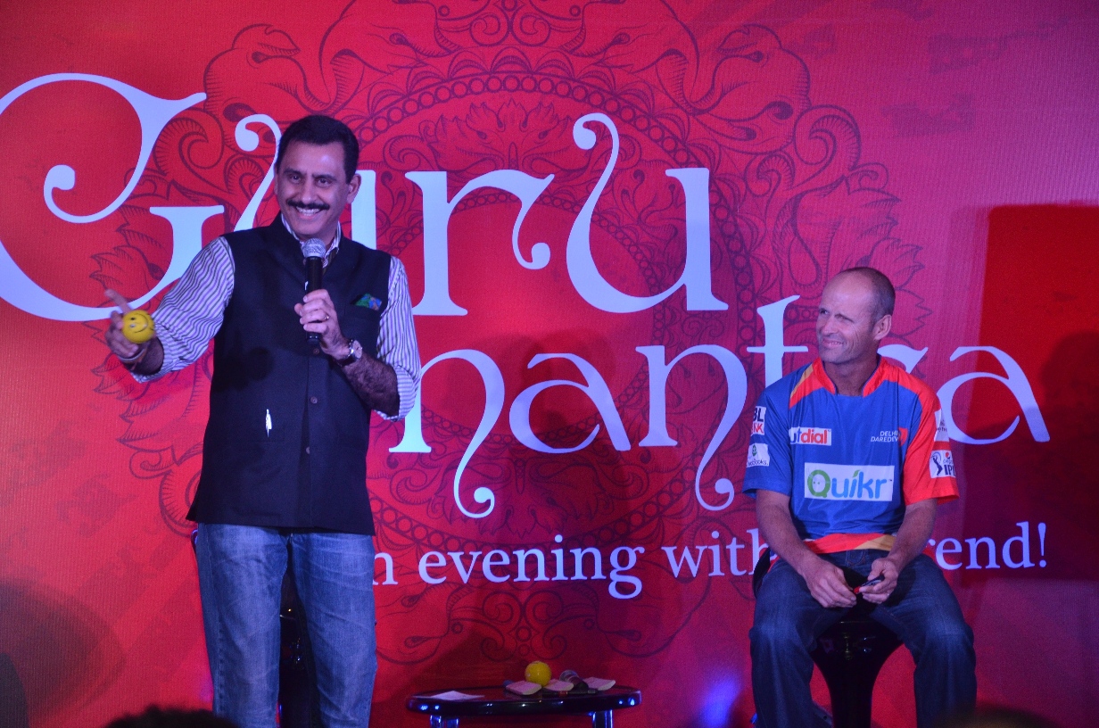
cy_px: 364
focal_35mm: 120
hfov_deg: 17.1
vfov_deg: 11.4
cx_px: 550
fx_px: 3656
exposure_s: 1/160
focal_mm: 80
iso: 800
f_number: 5.6
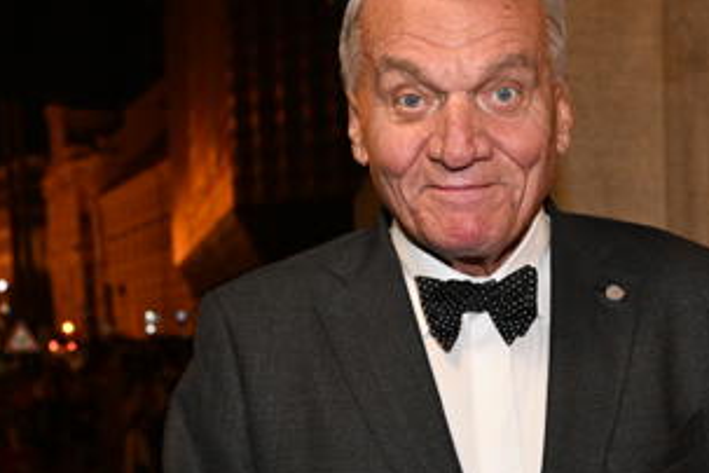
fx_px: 1322
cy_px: 424
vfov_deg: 19.9
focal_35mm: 67
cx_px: 447
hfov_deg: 29.9
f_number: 4.5
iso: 4000
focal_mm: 29.5
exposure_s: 1/125
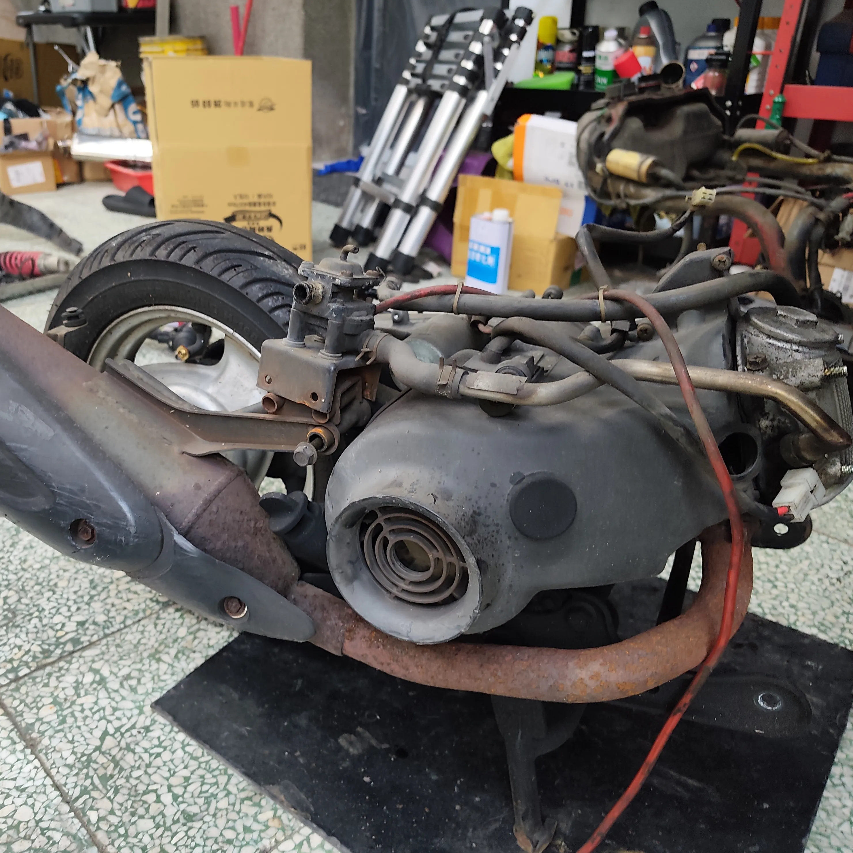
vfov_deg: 57.3
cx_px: 329
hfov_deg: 56.7
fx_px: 781
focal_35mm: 28
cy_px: 423
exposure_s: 1/60
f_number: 1.7
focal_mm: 6.07
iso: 320
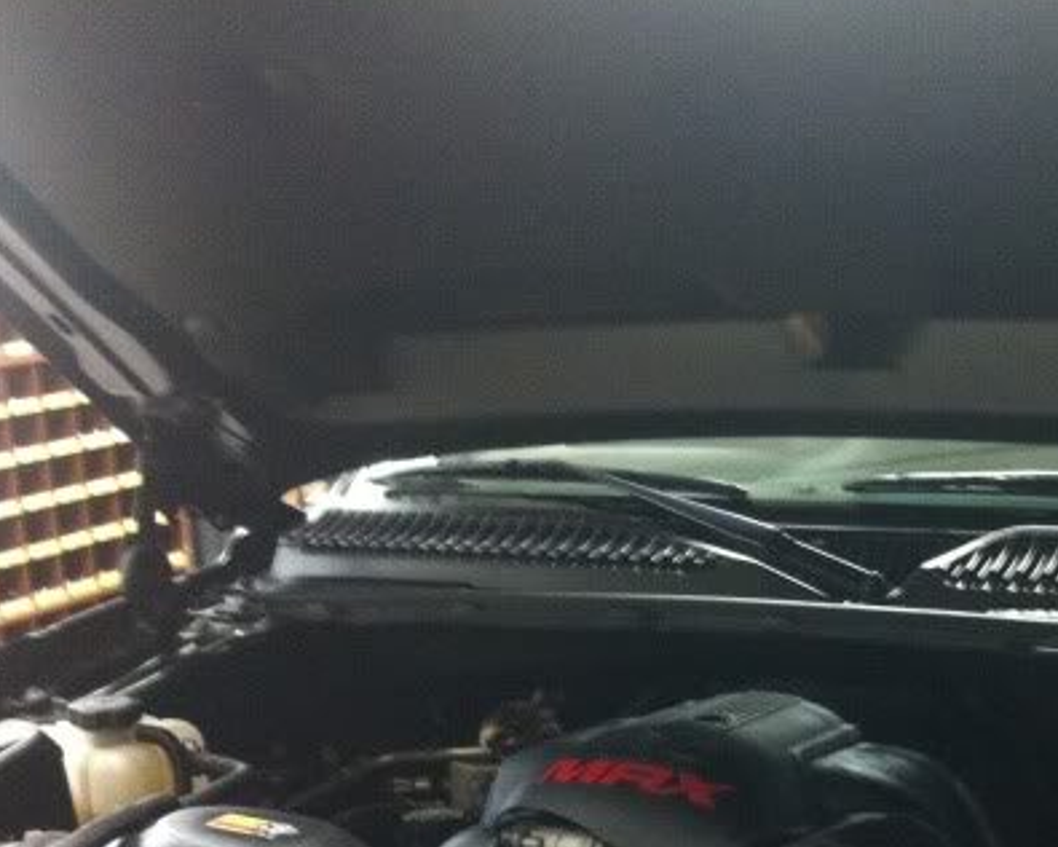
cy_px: 768
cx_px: 757
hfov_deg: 27.2
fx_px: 2161
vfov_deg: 21.6
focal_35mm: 69
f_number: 2.8
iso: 320
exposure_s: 1/15
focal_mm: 3.9
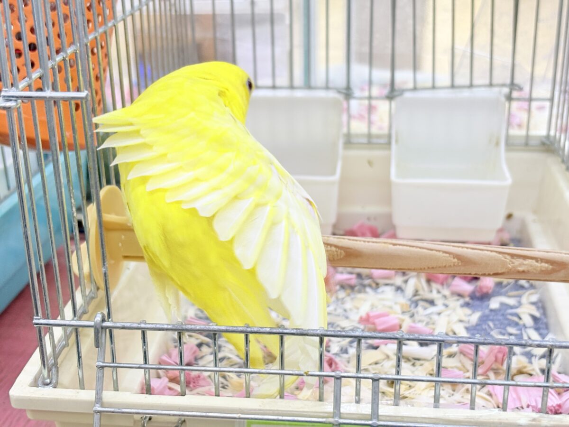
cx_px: 284
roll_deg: +2.0
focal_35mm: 52
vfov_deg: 28.0
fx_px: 855
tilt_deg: -22.8
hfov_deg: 36.8
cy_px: 214
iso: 125
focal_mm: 5.96
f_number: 1.6
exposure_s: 1/33
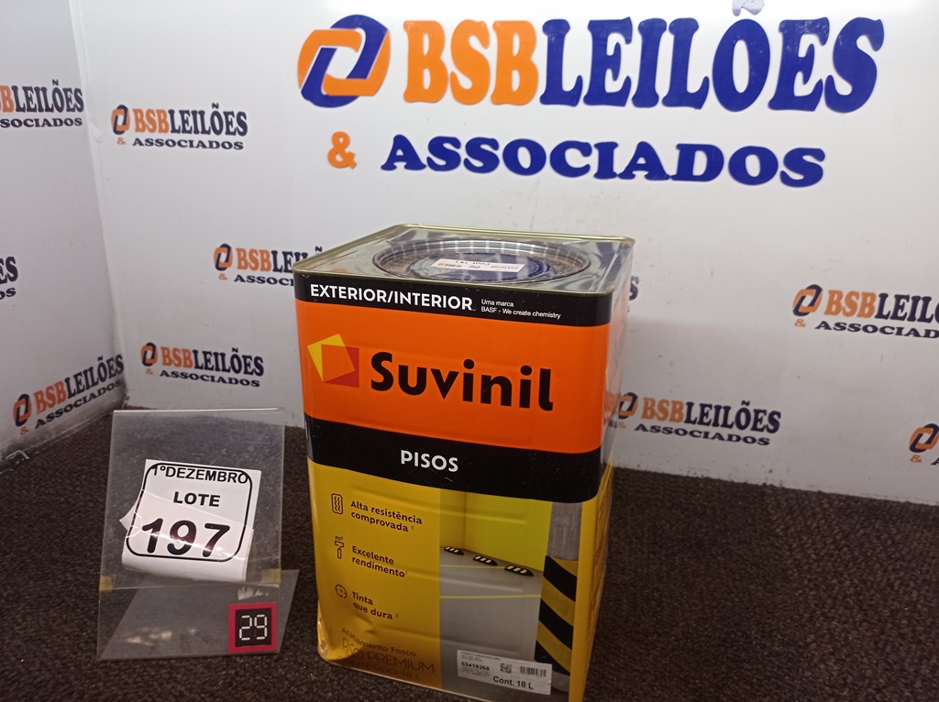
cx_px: 470
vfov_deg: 49.7
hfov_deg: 63.5
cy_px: 351
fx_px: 759
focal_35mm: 28
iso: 147
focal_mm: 4.7
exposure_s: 1/60
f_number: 1.79
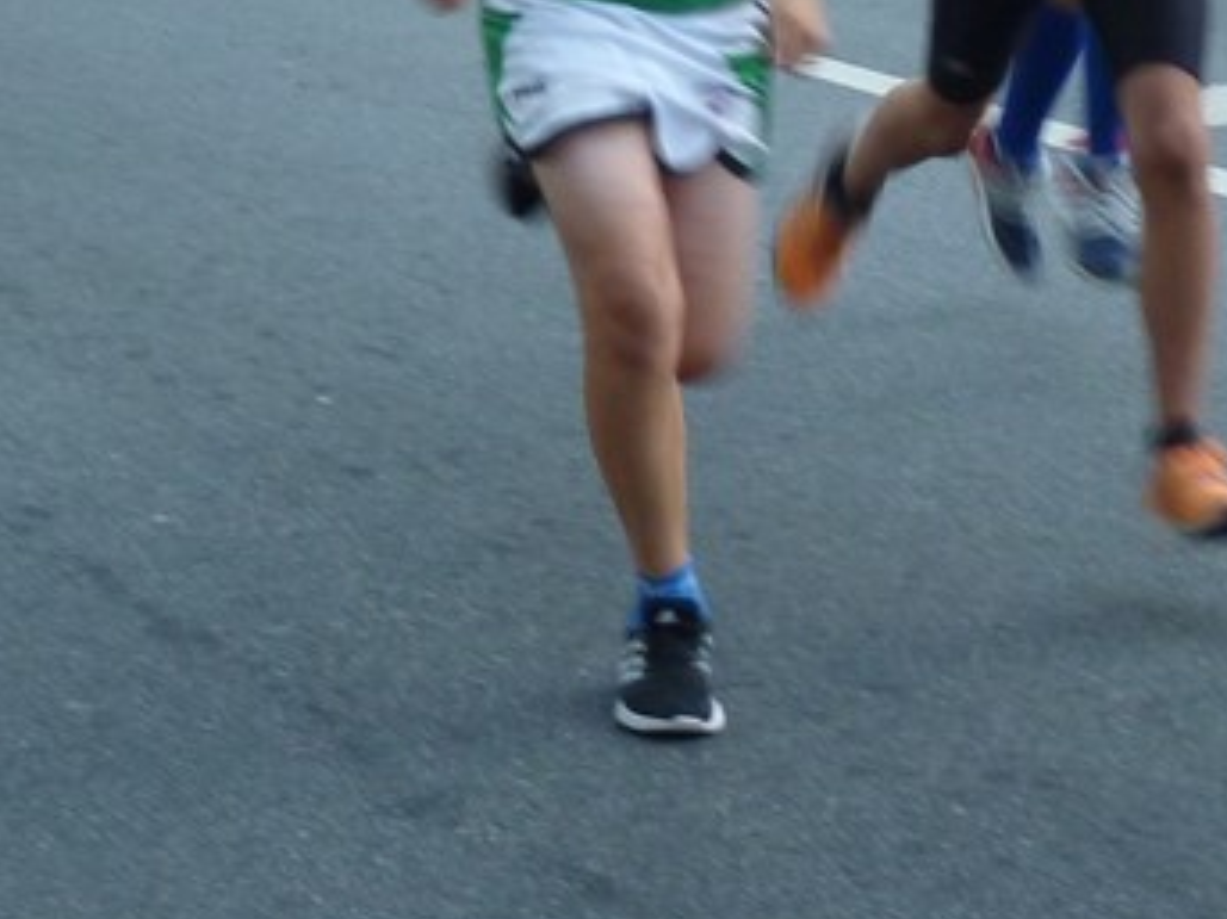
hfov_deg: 11.2
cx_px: 1027
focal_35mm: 176
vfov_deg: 8.4
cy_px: -122
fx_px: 6236
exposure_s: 1/60
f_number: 3.2
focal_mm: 10.4
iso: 200
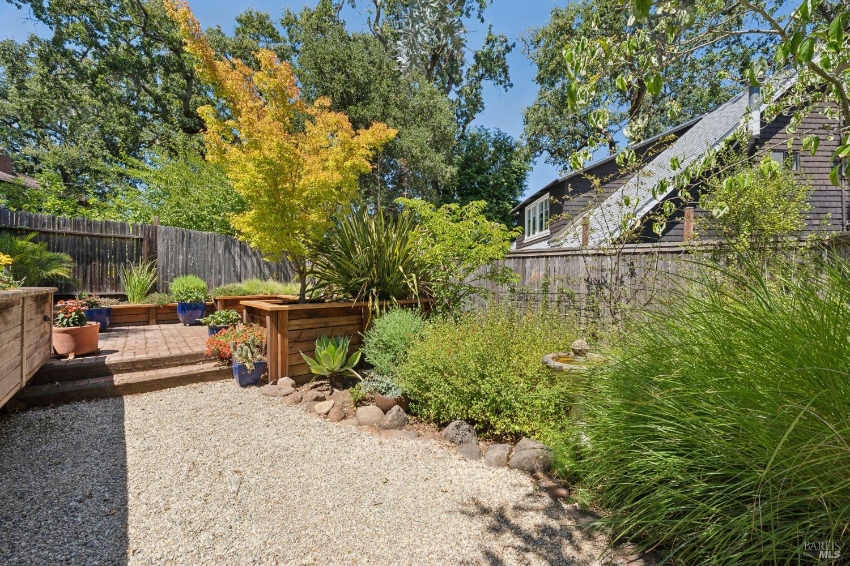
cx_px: 425
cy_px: 283
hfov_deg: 104.3
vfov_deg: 81.2
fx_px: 331
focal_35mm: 14
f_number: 11
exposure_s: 1/125
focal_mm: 14
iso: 200
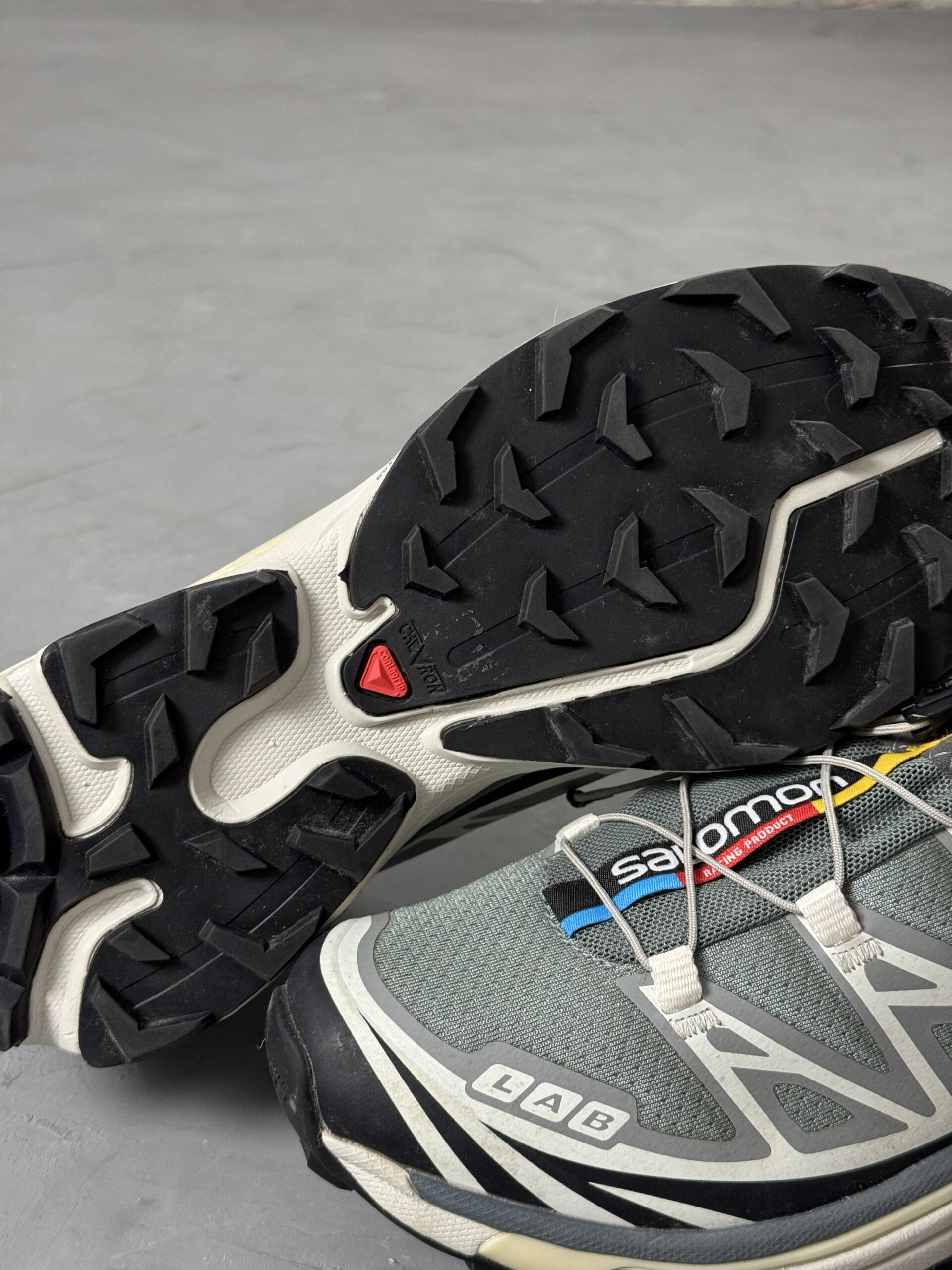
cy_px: 635
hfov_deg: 30.3
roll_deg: -3.2
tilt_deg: -27.3
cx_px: 476
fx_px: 1760
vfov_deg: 39.7
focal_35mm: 48
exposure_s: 1/60
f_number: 1.78
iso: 125
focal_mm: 6.76
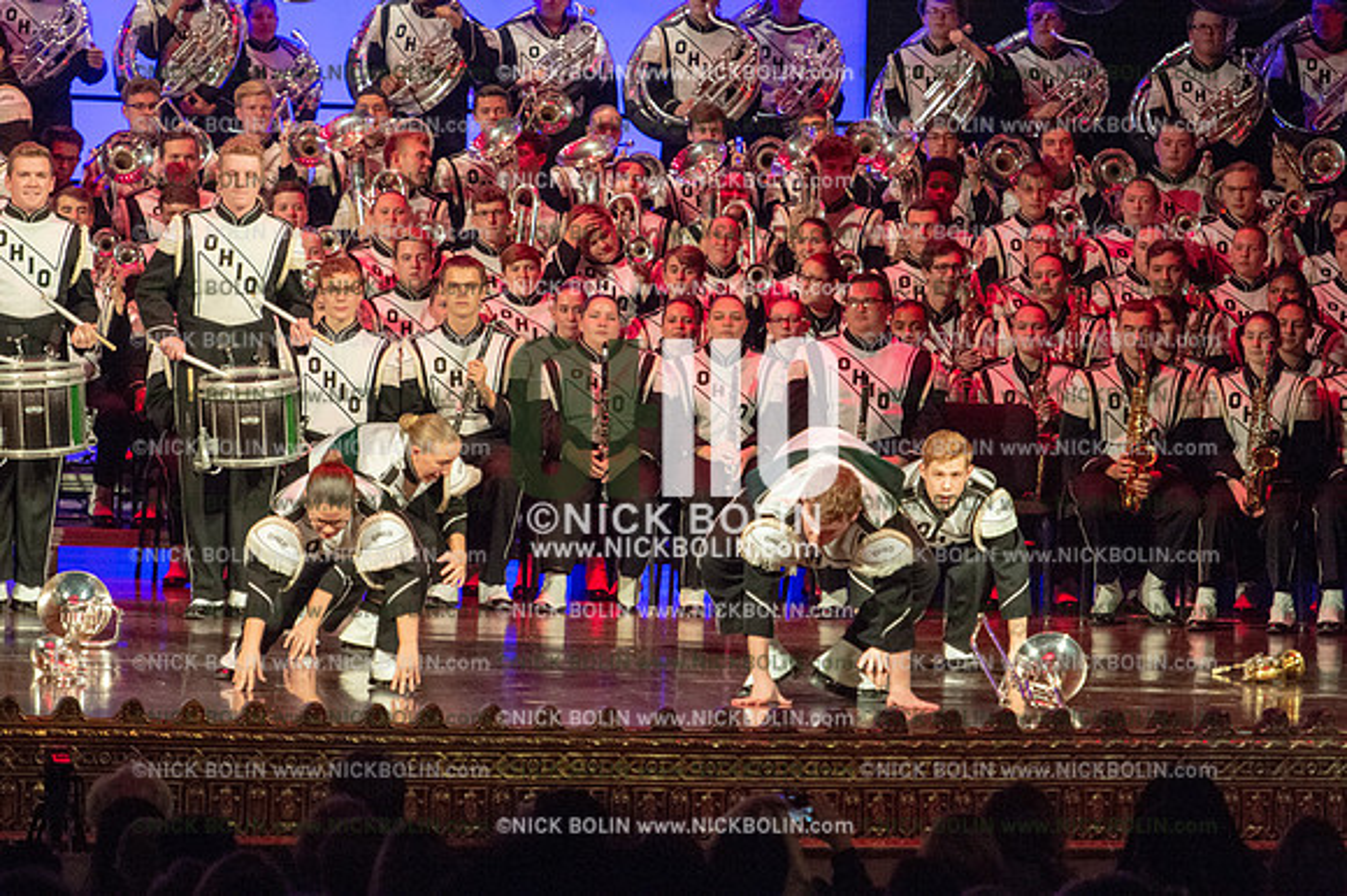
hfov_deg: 9.4
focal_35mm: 220
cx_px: 674
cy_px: 448
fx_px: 8227
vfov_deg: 6.2
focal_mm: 220
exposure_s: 1/320
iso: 8000
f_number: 5.6
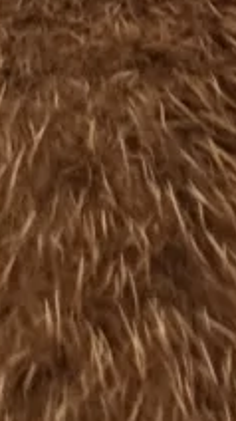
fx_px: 3956
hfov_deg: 3.4
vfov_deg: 5.7
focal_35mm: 355
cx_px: 34
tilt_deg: -14.4
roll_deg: -3.3
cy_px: -822
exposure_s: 1/31
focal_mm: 6.76
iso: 500
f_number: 1.78
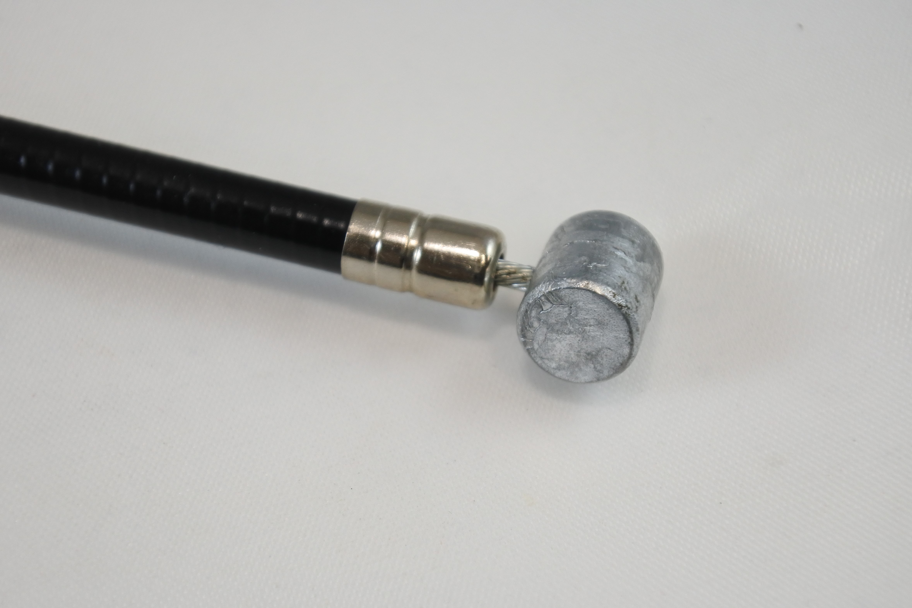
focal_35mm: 58
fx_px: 1469
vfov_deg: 23.4
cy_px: 304
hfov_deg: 34.5
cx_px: 456
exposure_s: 1/160
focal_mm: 21.8
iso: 400
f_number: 4.8
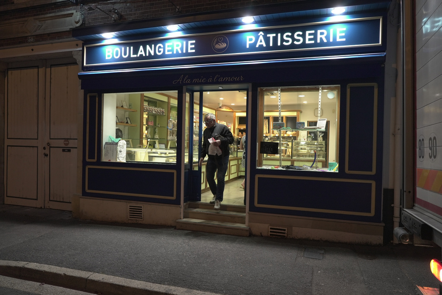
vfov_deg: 53.1
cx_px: 221
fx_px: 295
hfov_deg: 73.7
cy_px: 148
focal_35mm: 24
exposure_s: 1/100
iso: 1250
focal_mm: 24
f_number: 5
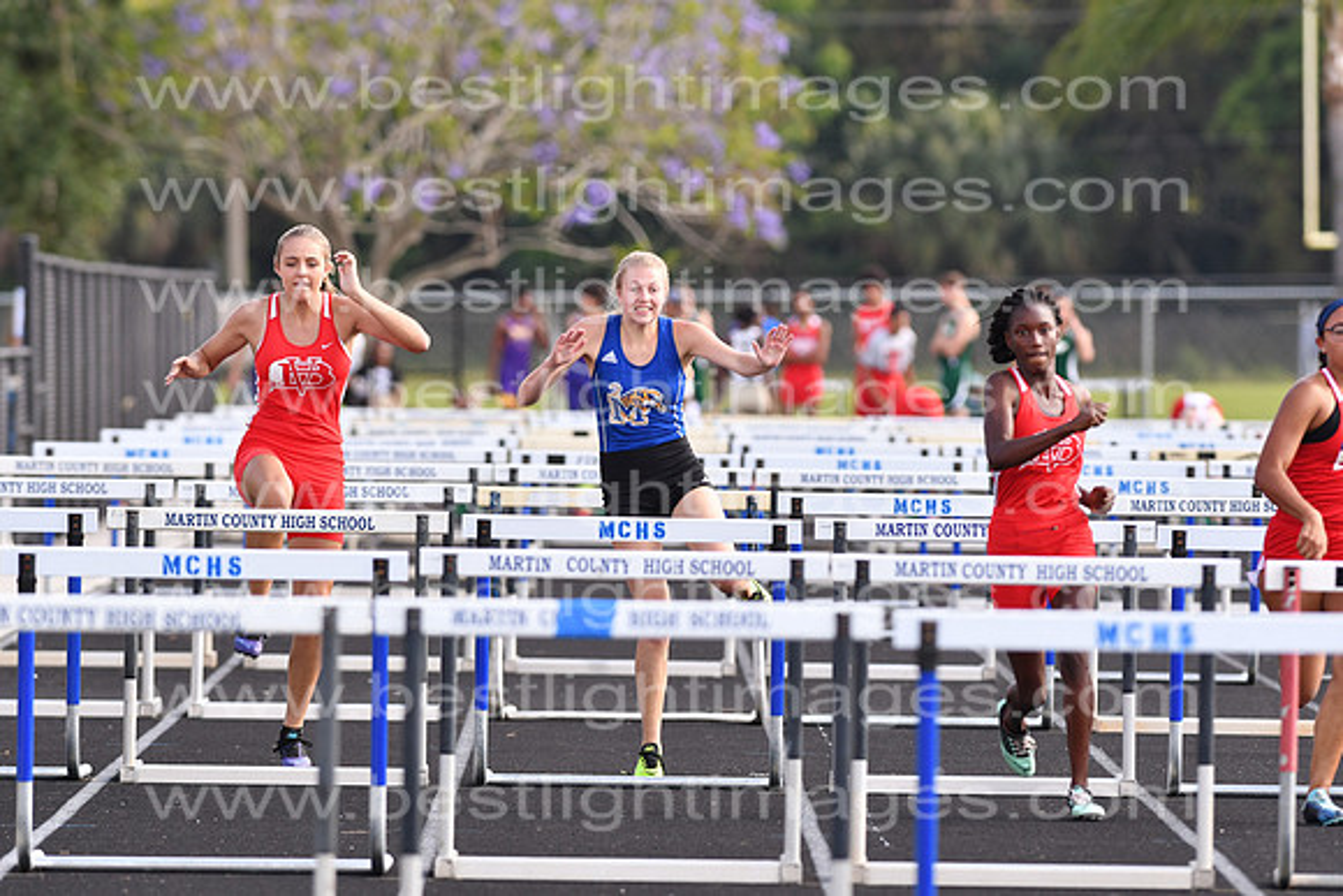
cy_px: 448
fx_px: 16791
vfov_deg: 3.1
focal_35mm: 450
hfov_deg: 4.6
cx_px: 672
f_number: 5.6
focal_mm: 300
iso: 400
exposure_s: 1/800
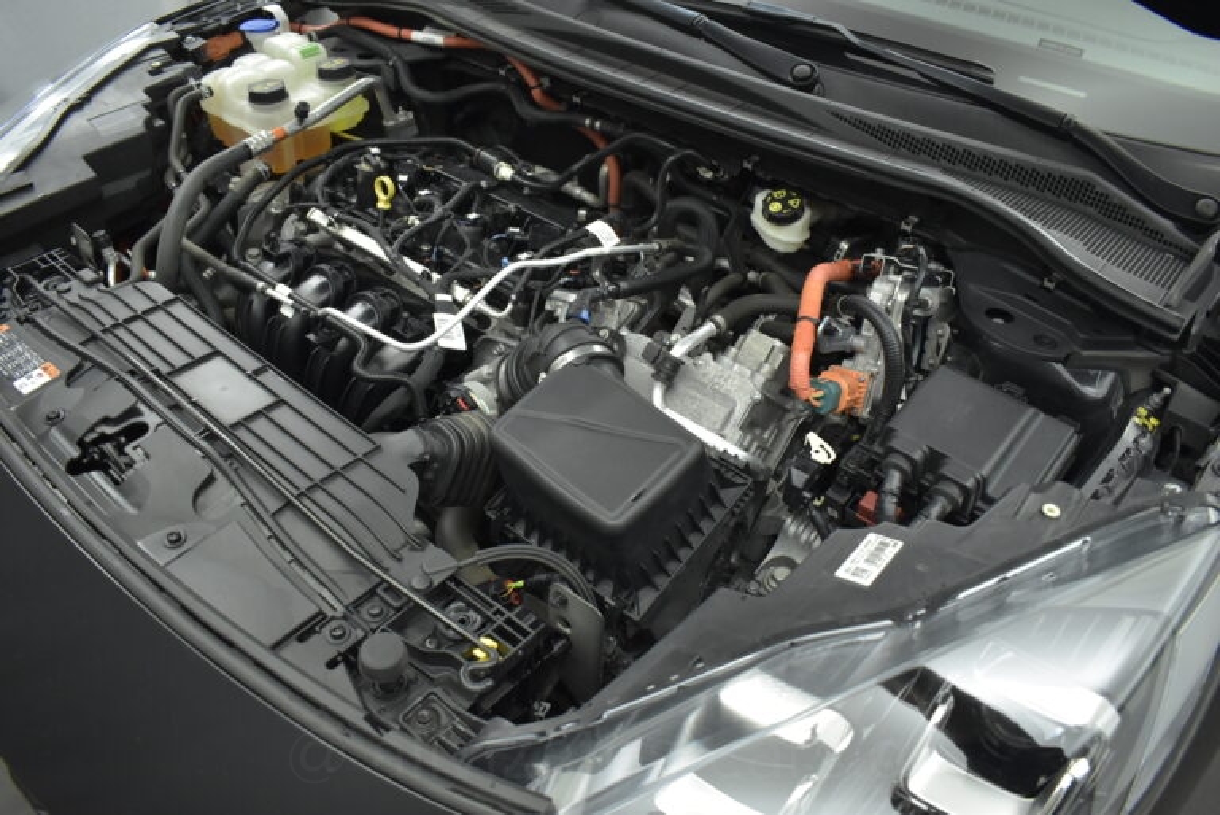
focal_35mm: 27
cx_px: 610
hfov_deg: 67.4
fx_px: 915
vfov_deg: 48.0
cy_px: 408
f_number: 3.5
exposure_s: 1/80
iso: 1600
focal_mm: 18
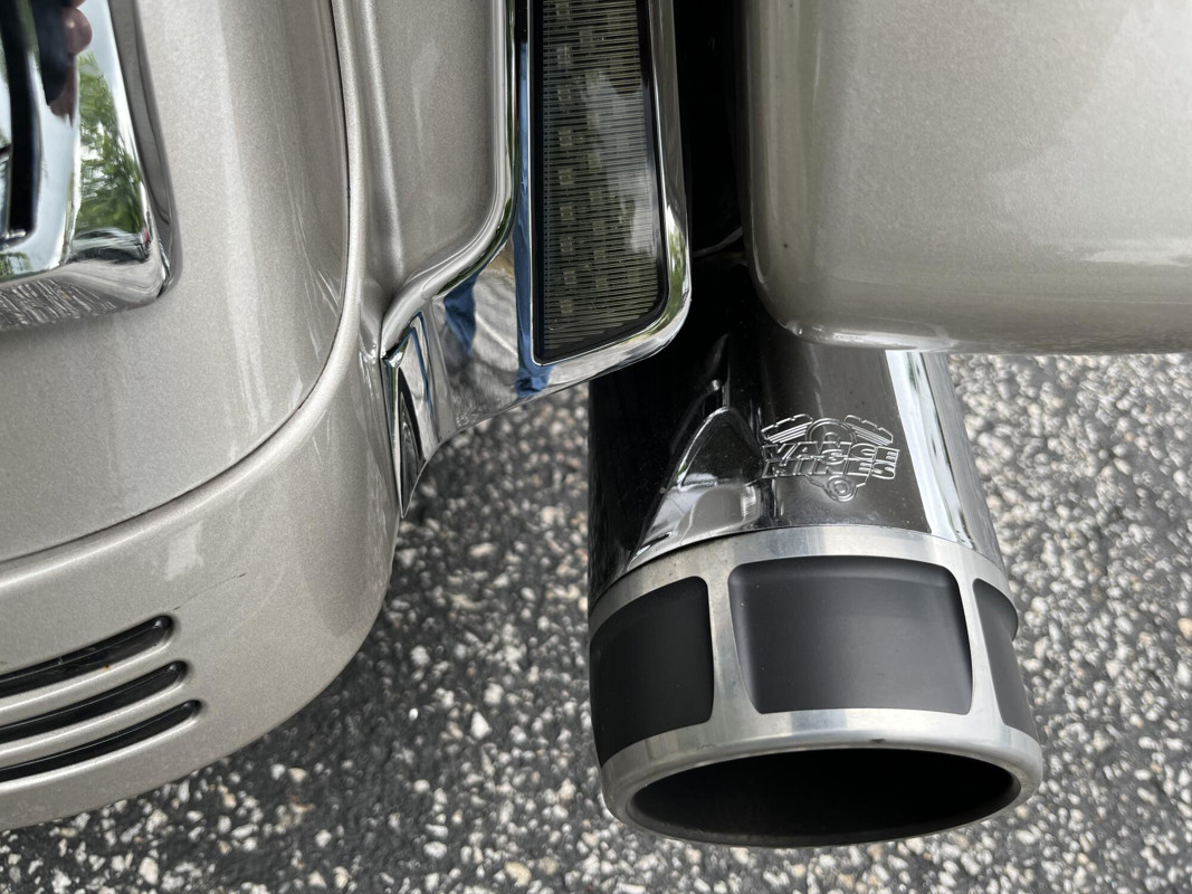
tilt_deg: -54.7
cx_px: 596
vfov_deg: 53.1
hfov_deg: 67.3
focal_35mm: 26
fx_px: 895
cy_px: 447
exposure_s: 1/388
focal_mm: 5.1
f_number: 1.6
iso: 50
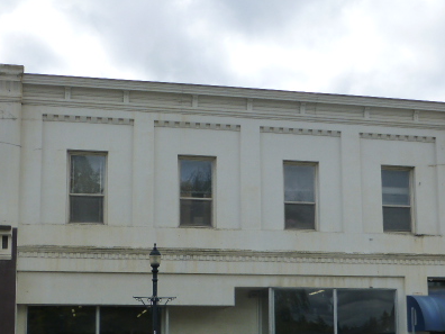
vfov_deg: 26.2
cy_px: 259
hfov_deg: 34.9
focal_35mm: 55
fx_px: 707
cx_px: 238
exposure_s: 1/1000
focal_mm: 6.1
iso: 160
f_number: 3.7
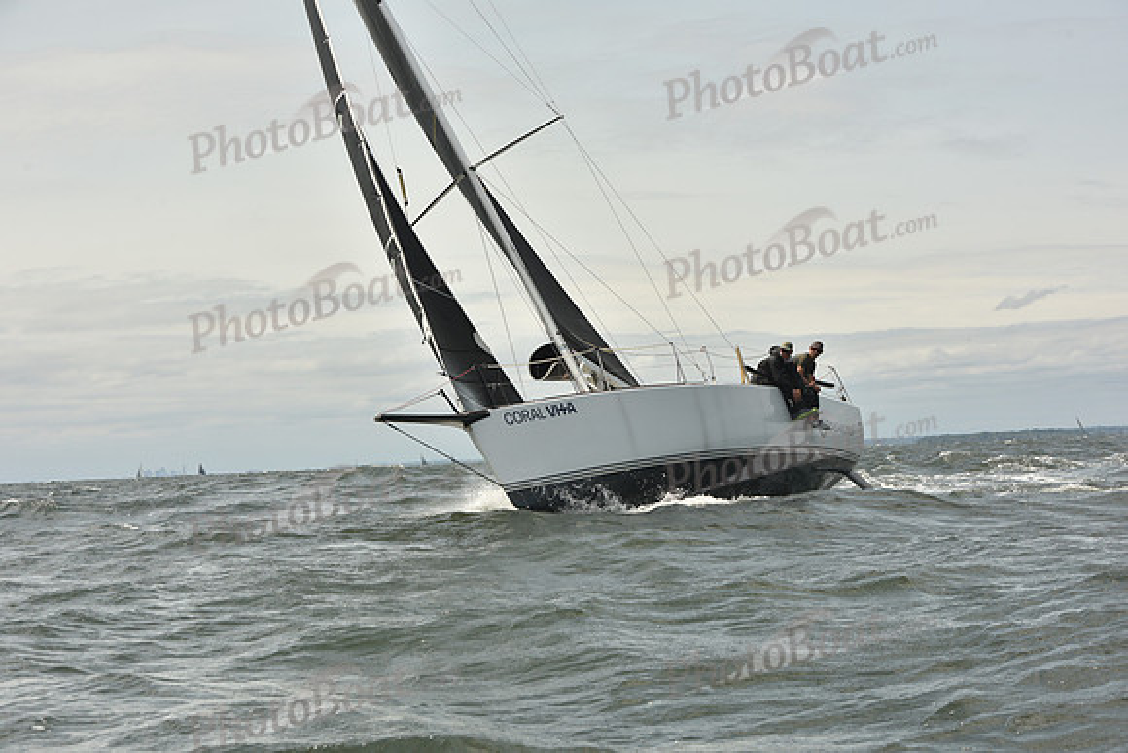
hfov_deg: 28.8
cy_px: 376
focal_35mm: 70
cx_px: 564
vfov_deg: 19.5
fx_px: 2194
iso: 250
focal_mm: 70
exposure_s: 1/800
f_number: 10
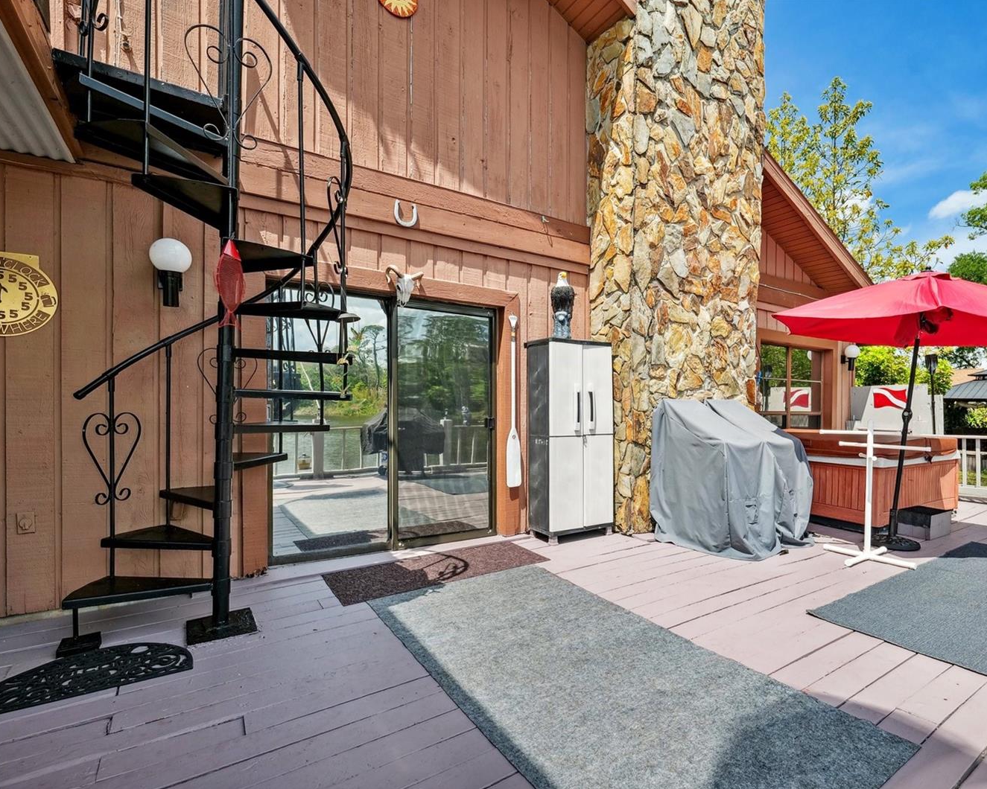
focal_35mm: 17
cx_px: 550
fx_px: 497
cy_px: 395
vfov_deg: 77.0
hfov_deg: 89.3
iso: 400
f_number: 8
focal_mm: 15
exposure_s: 1/400
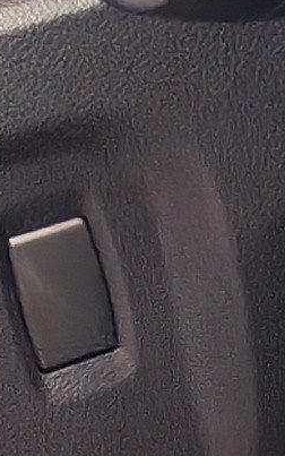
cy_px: 205
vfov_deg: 6.3
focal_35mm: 334
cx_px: 2013
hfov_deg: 3.3
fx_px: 4149
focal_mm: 6.12
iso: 909
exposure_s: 1/100
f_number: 1.9
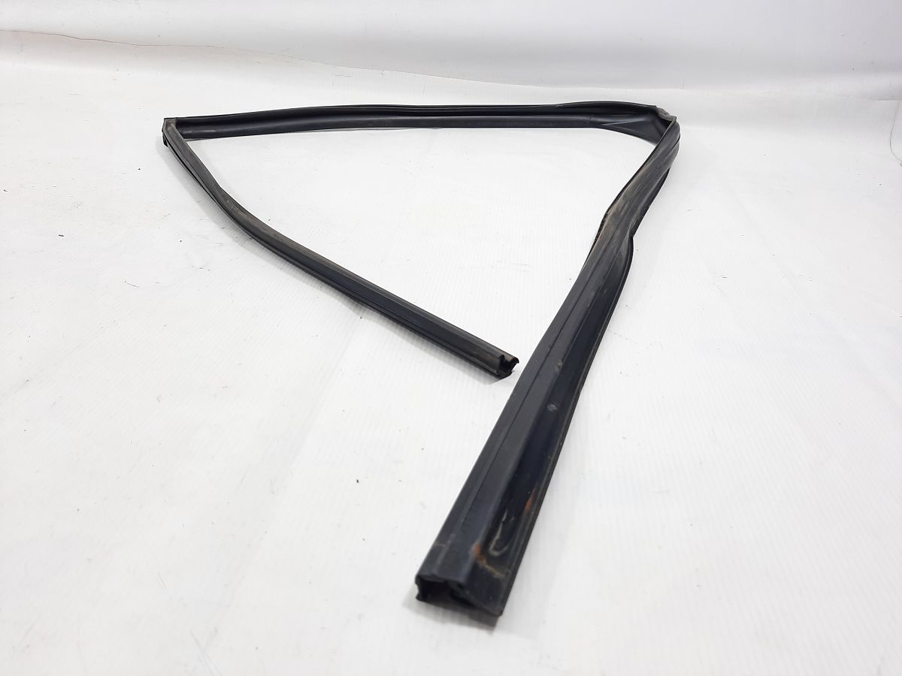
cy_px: 338
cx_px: 451
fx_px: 651
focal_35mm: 25
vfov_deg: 54.9
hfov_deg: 69.4
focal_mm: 4.6
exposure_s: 1/50
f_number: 2
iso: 40
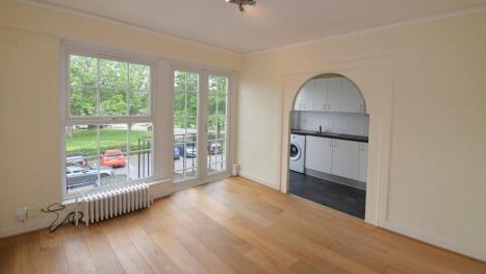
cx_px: 246
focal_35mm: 16
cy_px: 117
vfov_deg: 66.8
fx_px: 206
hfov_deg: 99.4
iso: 110
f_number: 11
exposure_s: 1/25
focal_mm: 10
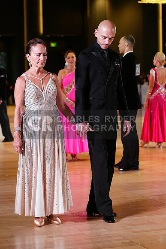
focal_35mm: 96
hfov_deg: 14.3
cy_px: 124
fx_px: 664
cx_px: 83
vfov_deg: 21.2
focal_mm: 96
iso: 2500
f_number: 4
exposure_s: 1/400
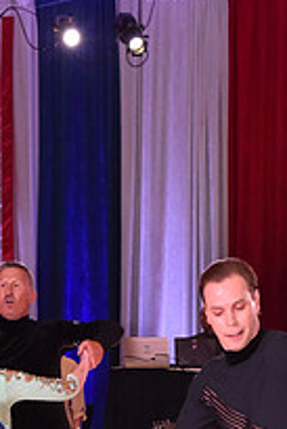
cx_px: 114
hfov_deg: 7.9
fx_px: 2089
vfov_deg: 11.5
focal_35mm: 175
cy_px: 532
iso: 2500
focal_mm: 62
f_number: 6.3
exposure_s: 1/250
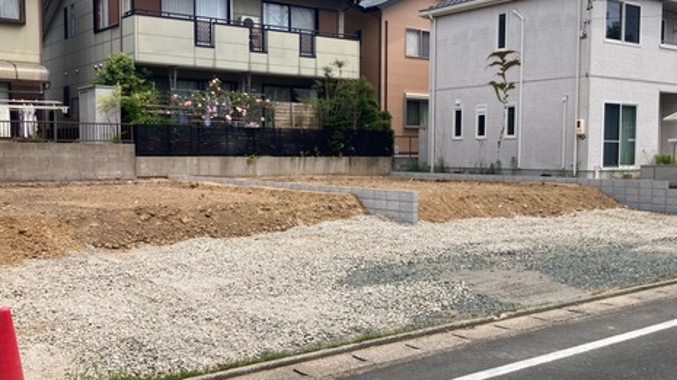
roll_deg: -0.6
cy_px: 217
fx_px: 754
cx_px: 368
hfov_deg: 48.3
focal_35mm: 42
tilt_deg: -3.9
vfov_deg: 28.3
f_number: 1.8
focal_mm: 3.99
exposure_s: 1/1715
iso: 20
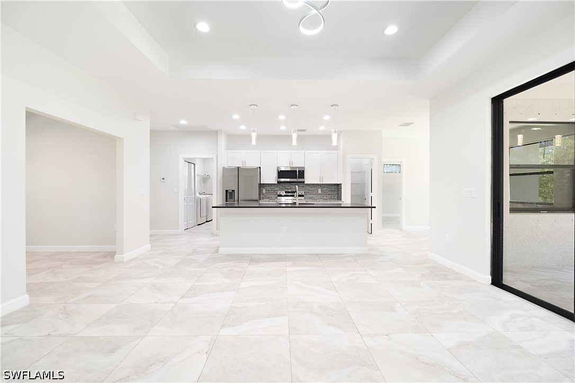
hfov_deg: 100.4
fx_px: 240
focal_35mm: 15
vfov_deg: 77.3
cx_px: 288
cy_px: 192
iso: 1250
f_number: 4
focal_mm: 10
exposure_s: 1/55
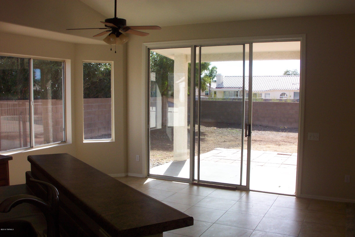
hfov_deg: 54.4
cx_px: 178
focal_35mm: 35
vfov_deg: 37.9
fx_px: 345
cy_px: 118
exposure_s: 1/60
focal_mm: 7.5
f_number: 9.5
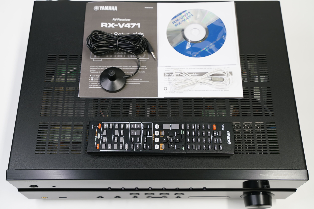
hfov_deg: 42.7
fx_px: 401
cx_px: 155
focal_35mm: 46
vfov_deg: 29.3
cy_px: 104
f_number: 5.6
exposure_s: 1/50
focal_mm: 45
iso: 500
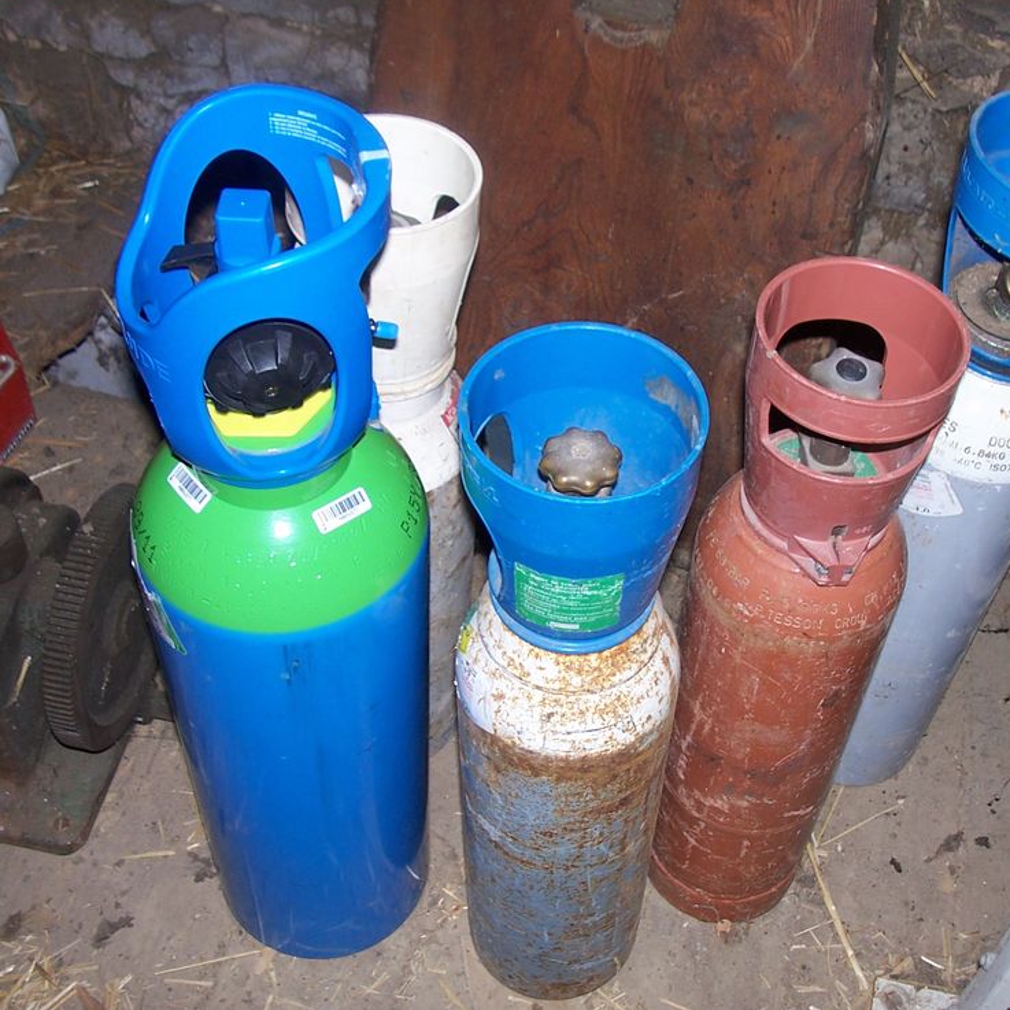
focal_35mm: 42
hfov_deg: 39.9
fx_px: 1386
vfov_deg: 40.0
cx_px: 598
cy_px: 502
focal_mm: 6
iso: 80
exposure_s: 1/60
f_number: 2.8
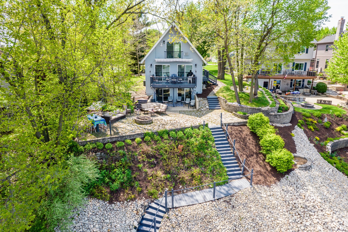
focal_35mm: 22
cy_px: 116
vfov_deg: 57.2
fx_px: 213
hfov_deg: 78.6
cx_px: 174
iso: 100
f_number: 2.8
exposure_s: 1/500
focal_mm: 8.38
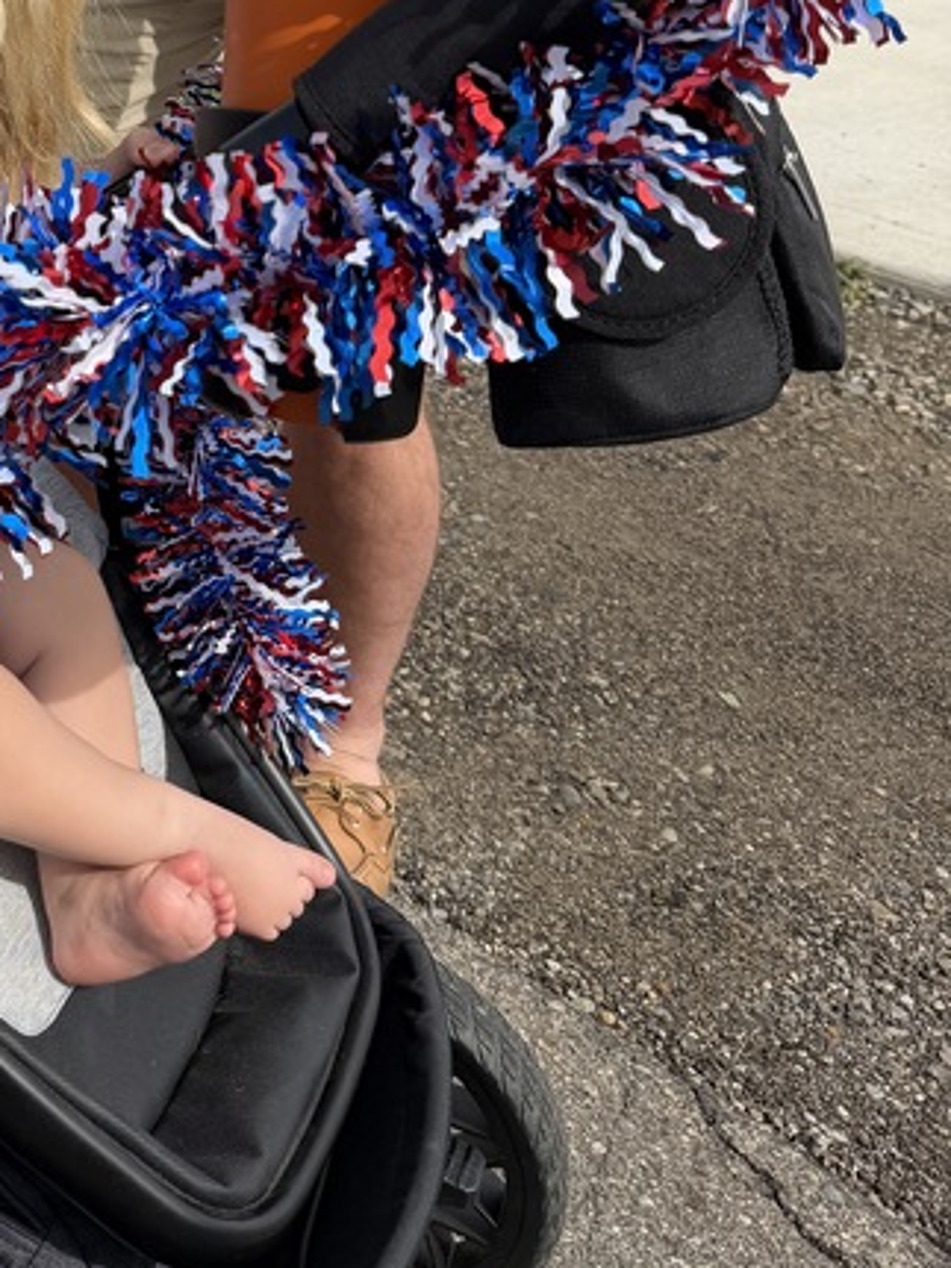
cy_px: -56
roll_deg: -0.1
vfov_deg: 30.9
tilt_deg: -12.0
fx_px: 2089
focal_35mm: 57
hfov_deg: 23.5
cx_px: -174
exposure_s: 1/3953
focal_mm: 6.76
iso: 80
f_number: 1.78
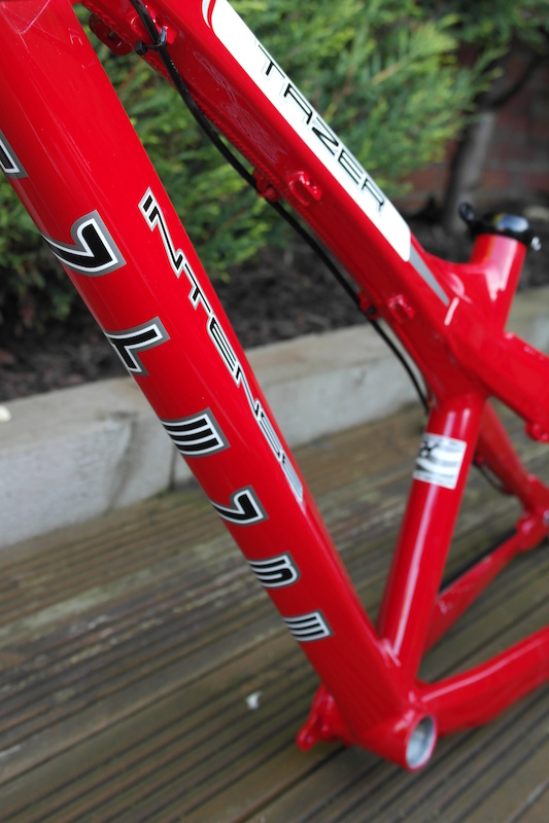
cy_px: 412
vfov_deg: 45.4
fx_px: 984
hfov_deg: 31.2
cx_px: 274
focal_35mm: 43
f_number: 5.6
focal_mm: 28
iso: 400
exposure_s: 1/50
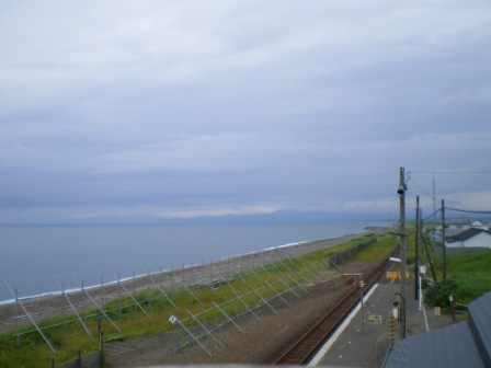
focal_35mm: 38
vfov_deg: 37.7
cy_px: 184
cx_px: 246
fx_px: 539
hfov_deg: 49.0
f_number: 4.6
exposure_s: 1/200
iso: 64
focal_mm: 6.3
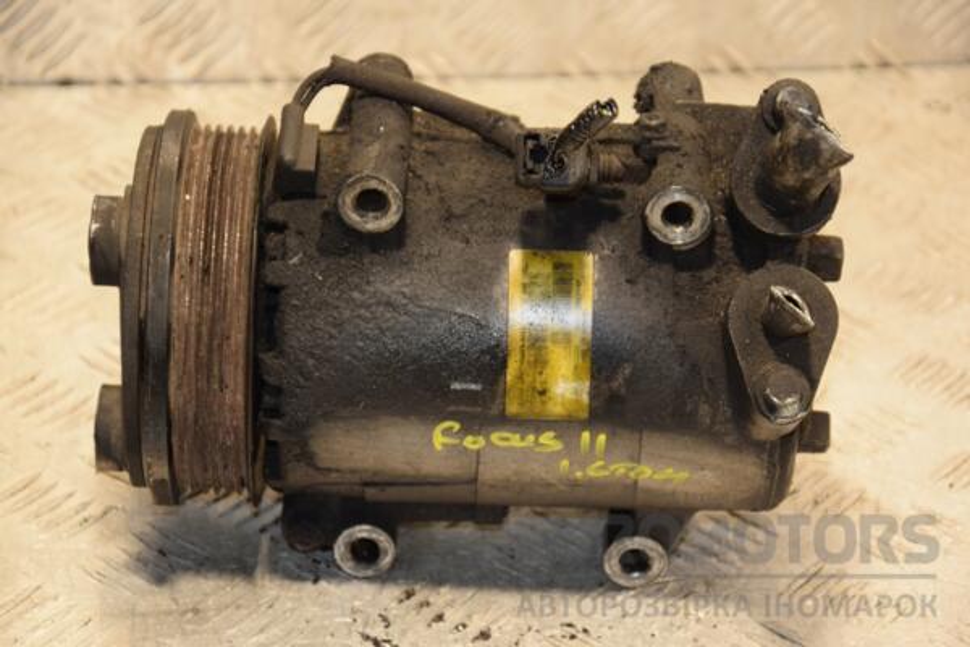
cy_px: 324
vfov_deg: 10.8
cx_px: 485
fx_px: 3435
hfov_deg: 16.1
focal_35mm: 128
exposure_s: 1/80
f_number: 5.6
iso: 800
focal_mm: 85
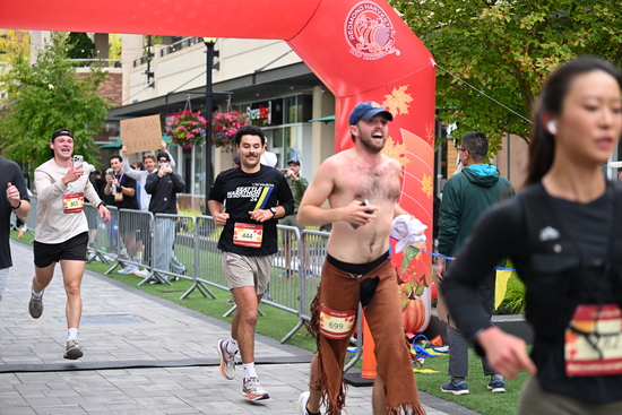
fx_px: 1210
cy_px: 208
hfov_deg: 28.8
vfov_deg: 19.5
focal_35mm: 70
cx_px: 311
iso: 640
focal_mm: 70
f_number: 2.8
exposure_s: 1/1600
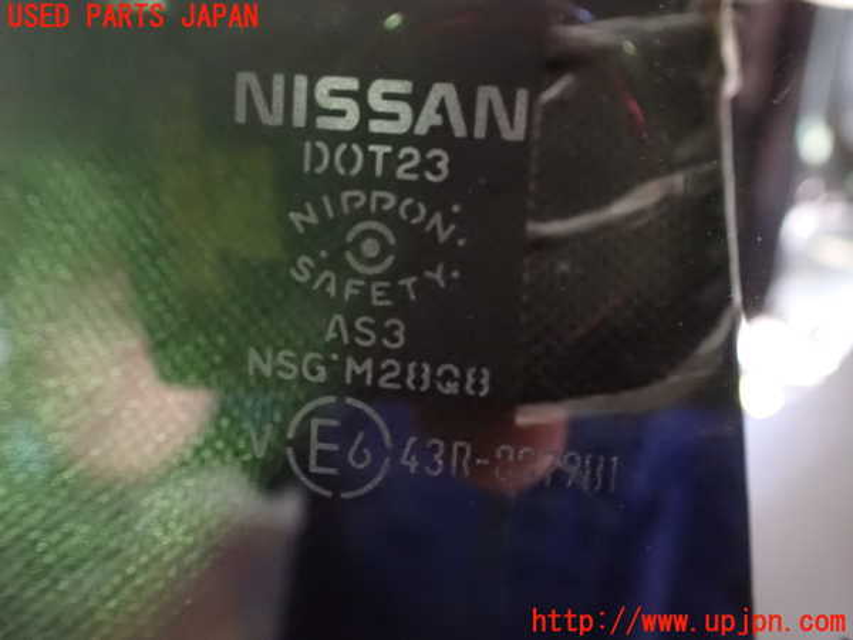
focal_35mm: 30
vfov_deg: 46.8
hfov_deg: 60.0
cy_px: 320
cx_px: 426
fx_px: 739
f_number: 2.3
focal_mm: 5.4
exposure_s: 1/15
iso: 1600
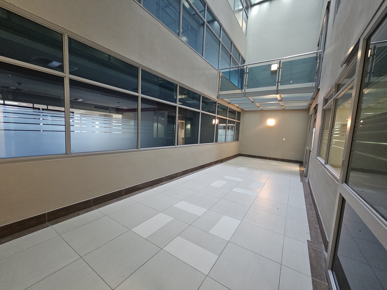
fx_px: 145
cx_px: 194
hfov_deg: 106.2
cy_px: 145
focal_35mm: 13
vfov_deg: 89.9
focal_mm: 2.2
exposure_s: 1/33
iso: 640
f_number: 2.2
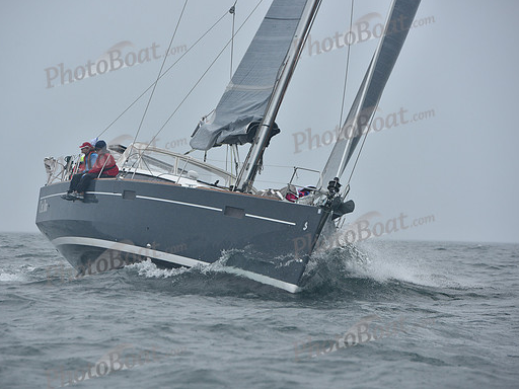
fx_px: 3268
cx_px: 240
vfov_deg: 6.8
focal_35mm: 218
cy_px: 194
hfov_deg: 9.1
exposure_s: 1/1000
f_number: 7.1
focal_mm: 200
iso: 320
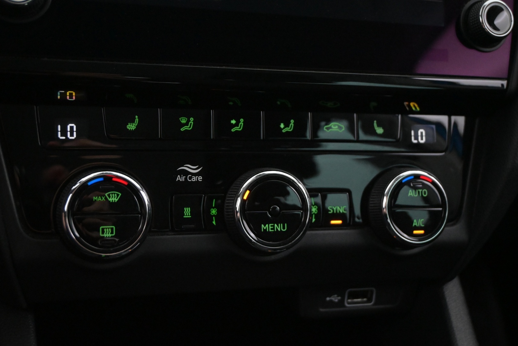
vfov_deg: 28.5
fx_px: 680
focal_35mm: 47
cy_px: 173
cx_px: 259
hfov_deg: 41.7
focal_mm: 31.5
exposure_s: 1/50
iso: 5600
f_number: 5
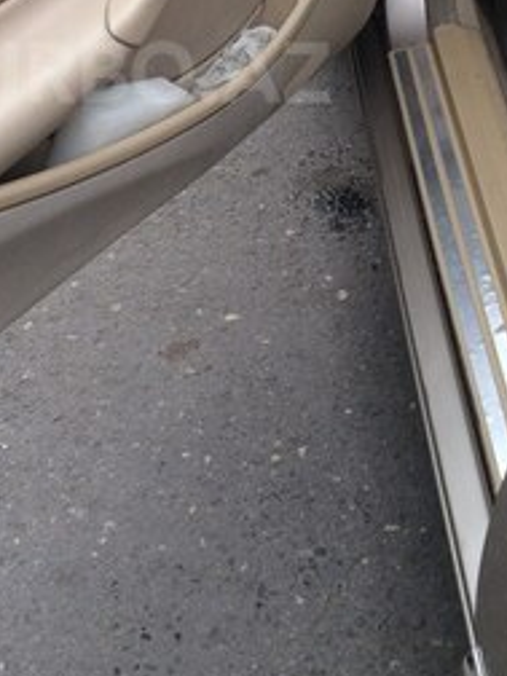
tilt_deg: -39.8
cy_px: 72
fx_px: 1113
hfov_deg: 25.3
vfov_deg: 32.2
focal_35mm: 57
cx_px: 123
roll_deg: +10.0
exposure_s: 1/120
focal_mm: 4.15
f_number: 2.2
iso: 32
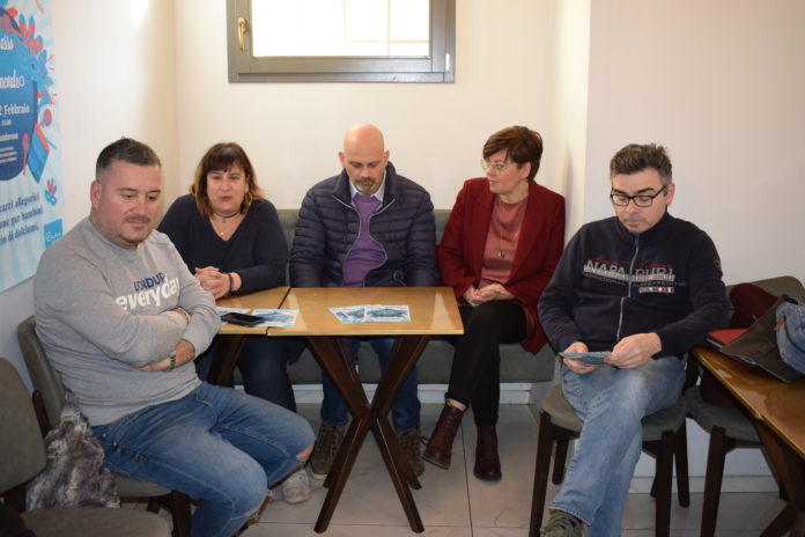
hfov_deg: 51.3
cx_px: 402
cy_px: 268
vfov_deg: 35.5
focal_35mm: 38
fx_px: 838
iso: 1100
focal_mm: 25
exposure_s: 1/60
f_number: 5
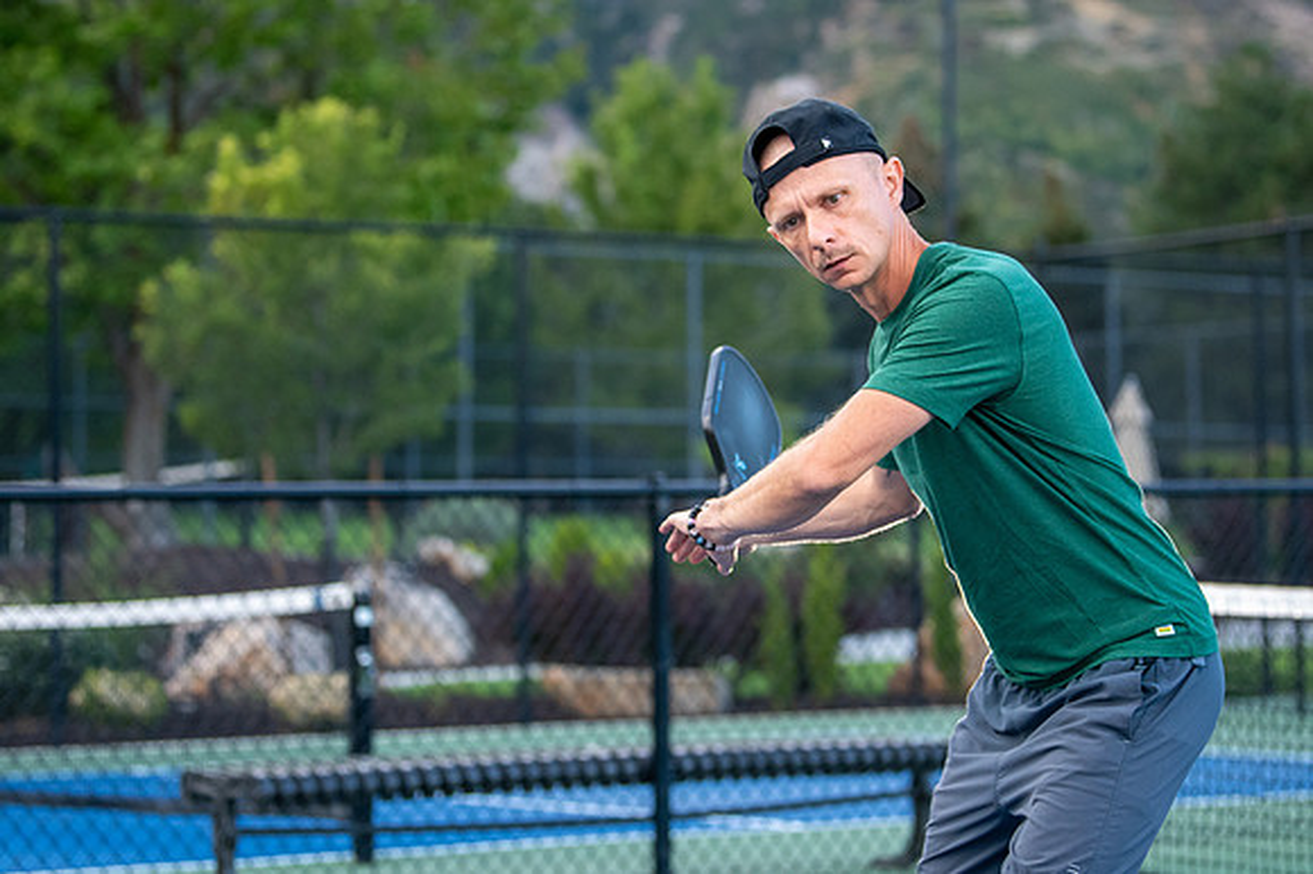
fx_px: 3638
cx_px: 657
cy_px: 372
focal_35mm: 100
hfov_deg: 20.5
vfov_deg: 13.7
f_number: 2.8
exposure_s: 1/1000
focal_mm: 70
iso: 1250
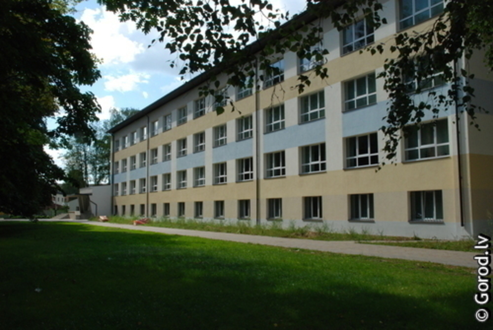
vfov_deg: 40.1
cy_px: 165
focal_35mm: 33
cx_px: 246
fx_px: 453
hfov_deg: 57.1
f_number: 19
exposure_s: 1/125
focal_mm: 22
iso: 500
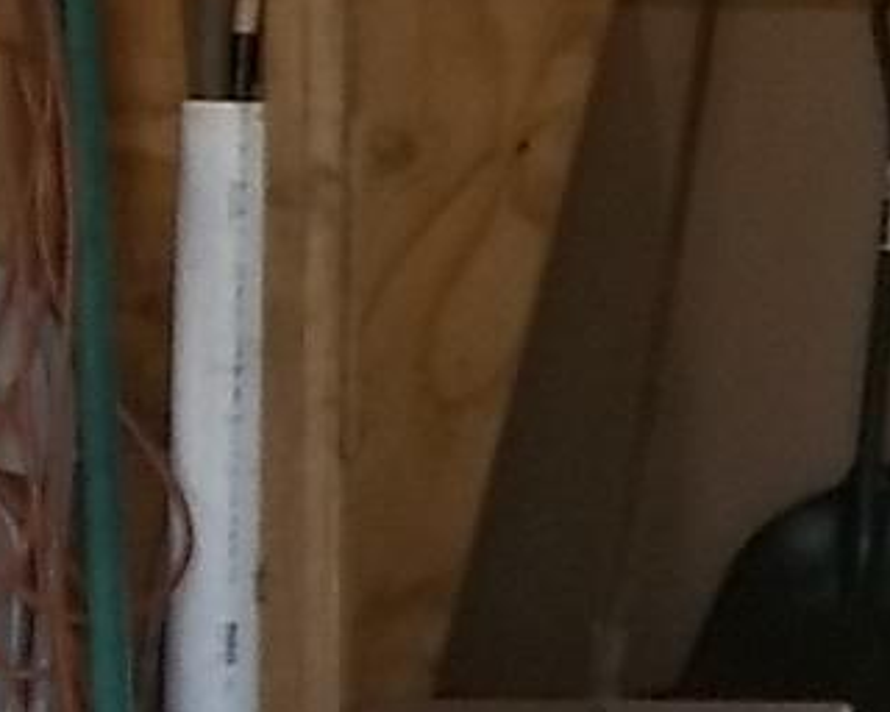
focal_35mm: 200
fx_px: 5268
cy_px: -75
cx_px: 1741
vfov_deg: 7.7
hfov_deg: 9.1
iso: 80
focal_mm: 5.7
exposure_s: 1/50
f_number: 3.7
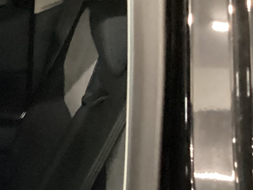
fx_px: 819
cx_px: -146
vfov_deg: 13.0
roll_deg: +2.3
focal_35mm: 112
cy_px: 217
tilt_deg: -22.5
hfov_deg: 15.9
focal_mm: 3.3
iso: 800
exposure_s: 1/17
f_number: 2.4
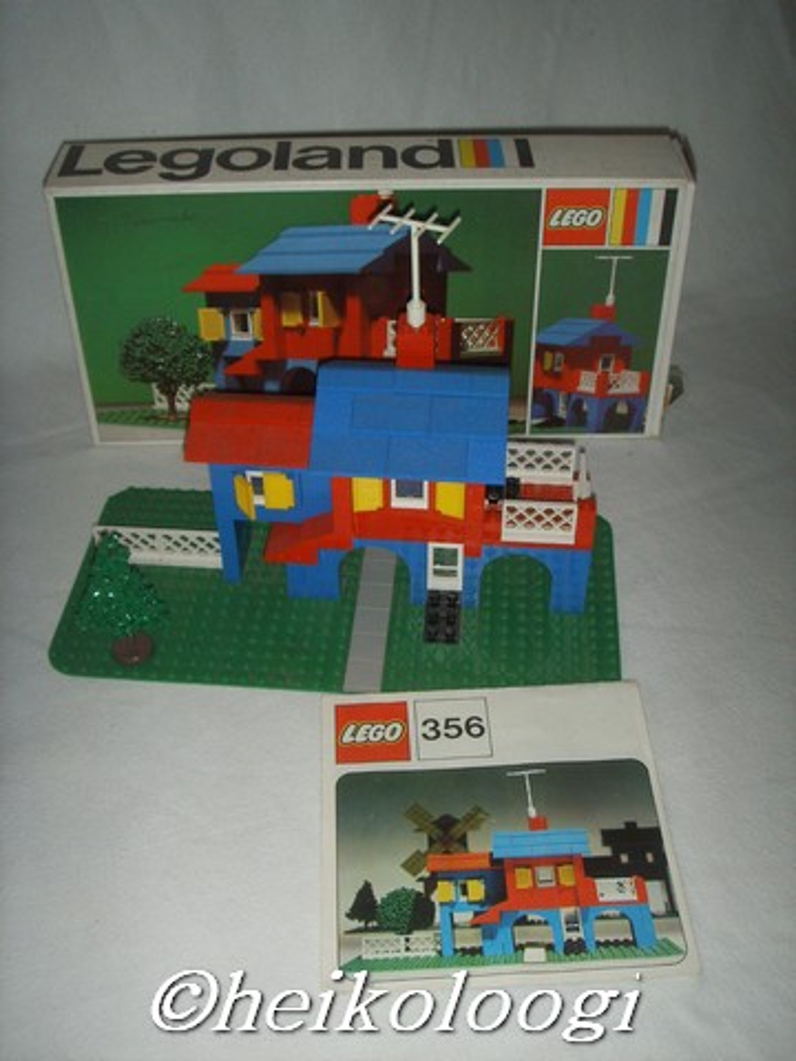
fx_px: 1196
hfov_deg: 36.8
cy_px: 530
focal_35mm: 39
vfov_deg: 47.9
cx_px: 398
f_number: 3.5
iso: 100
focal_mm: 6.6
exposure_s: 1/45
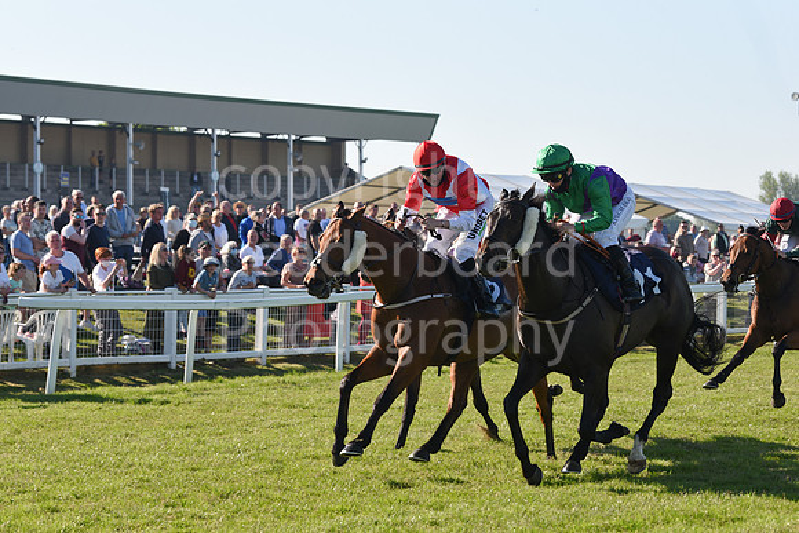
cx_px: 400
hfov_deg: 17.6
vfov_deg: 11.8
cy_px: 266
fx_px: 2575
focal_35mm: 116
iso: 500
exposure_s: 1/1600
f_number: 6.3
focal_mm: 116
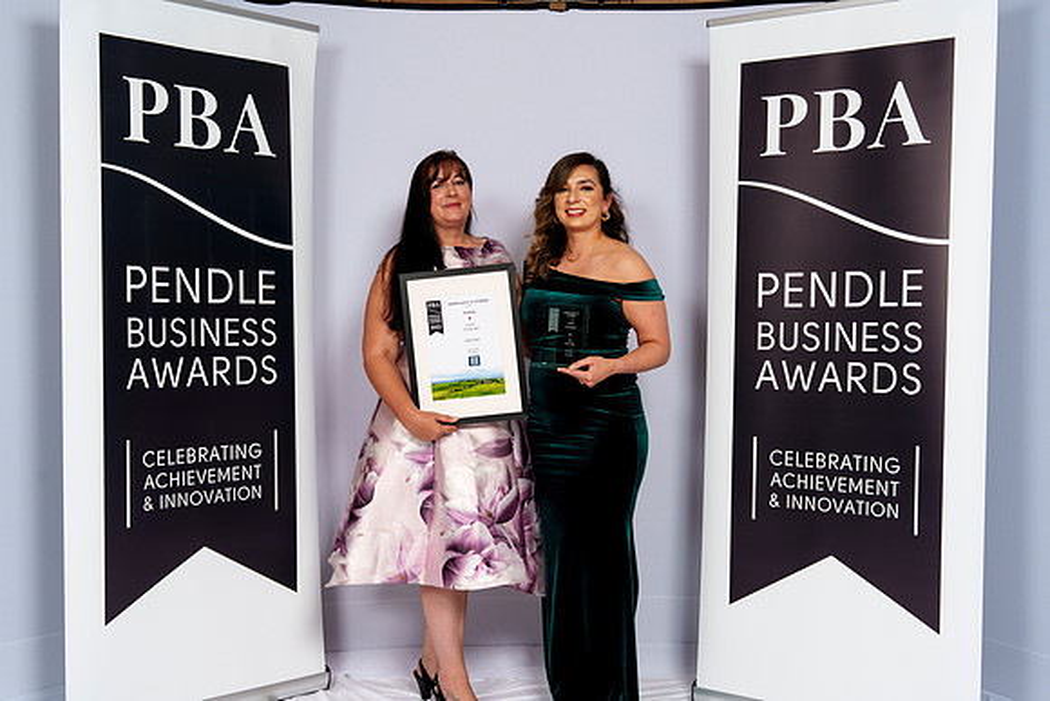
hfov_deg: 44.5
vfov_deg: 30.5
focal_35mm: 44
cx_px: 525
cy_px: 350
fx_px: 1284
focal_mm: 43
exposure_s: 1/125
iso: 100
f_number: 8
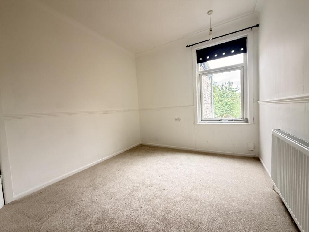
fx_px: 125
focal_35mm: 14
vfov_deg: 85.7
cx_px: 154
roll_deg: +2.9
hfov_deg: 102.1
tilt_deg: -3.5
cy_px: 116
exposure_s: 1/121
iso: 250
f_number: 2.2
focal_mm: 2.22
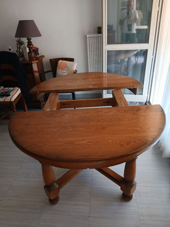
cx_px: 85
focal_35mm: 26
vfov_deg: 67.3
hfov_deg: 53.1
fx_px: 170
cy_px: 114
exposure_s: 1/50
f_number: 1.8
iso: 160
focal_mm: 3.98
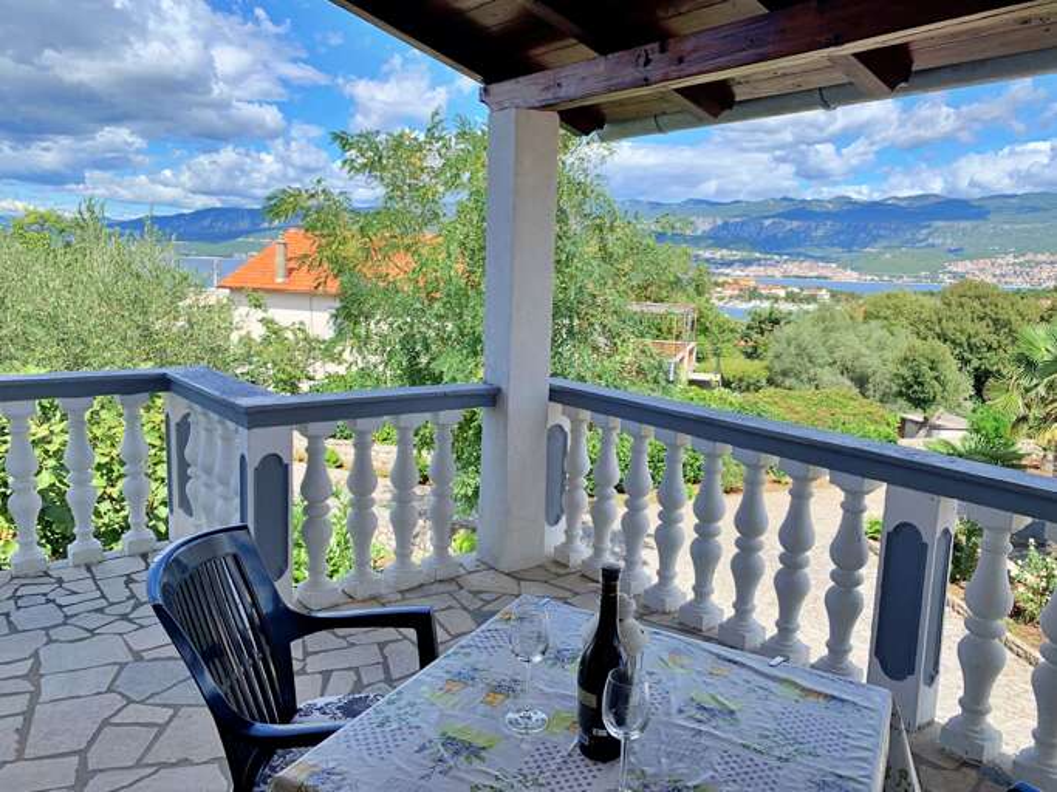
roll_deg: -2.5
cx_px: 528
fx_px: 794
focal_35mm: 26
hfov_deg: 67.3
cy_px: 396
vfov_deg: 53.0
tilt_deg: -8.0
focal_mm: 4.25
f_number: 1.8
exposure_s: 1/1011
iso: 25
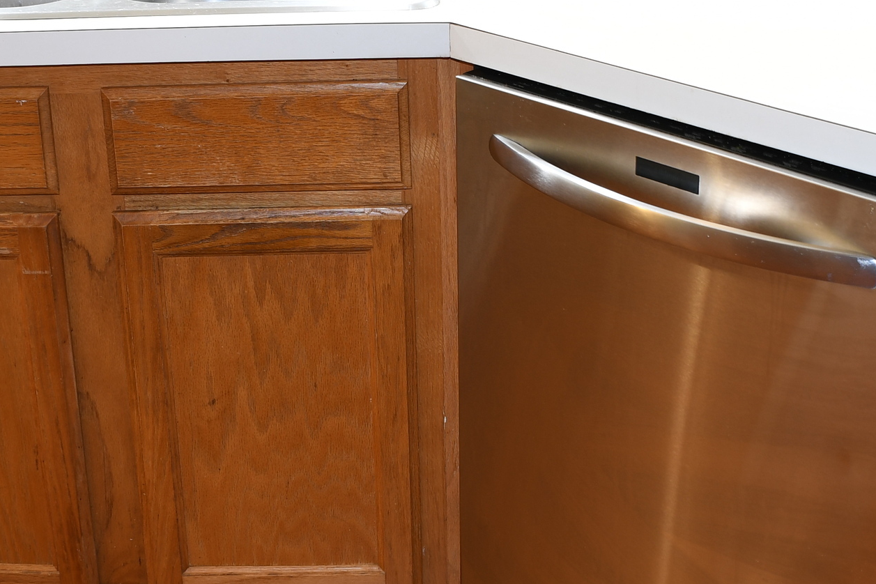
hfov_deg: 30.5
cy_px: 146
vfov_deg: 20.5
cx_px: 365
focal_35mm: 66
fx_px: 1606
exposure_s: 1/5
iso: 125
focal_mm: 18
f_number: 4
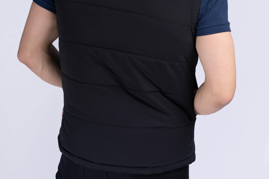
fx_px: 620
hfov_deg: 24.5
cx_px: 135
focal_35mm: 83
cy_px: 31
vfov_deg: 16.3
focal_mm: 55
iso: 100
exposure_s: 1/160
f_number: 5.6
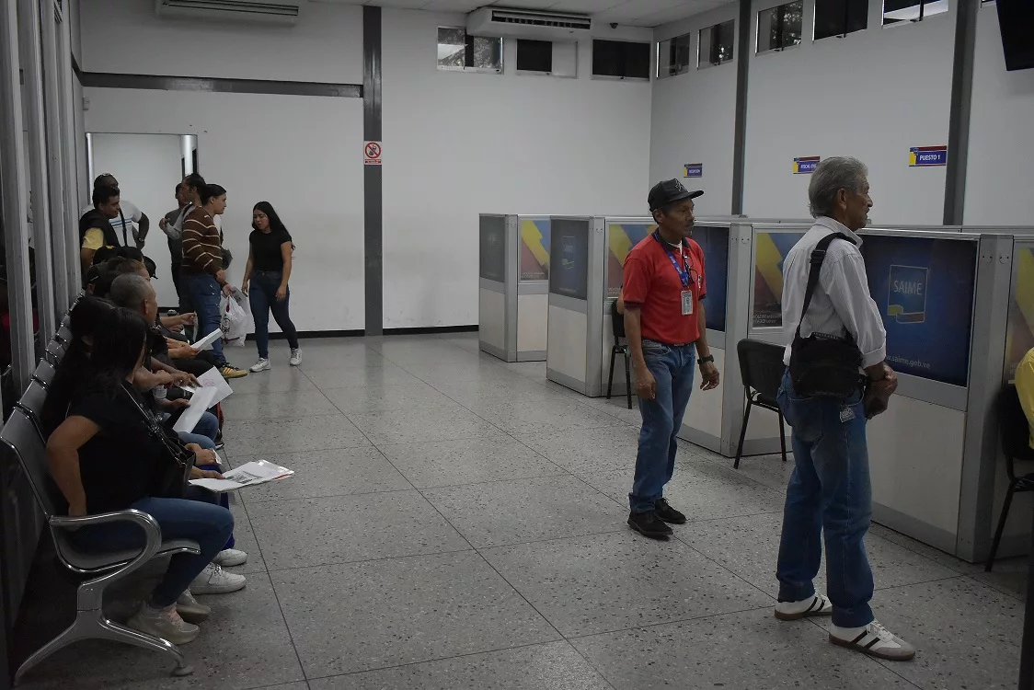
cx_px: 517
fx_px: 991
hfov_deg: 55.1
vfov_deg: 38.4
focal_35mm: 34
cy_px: 345
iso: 3200
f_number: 3.8
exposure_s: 1/640
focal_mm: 23
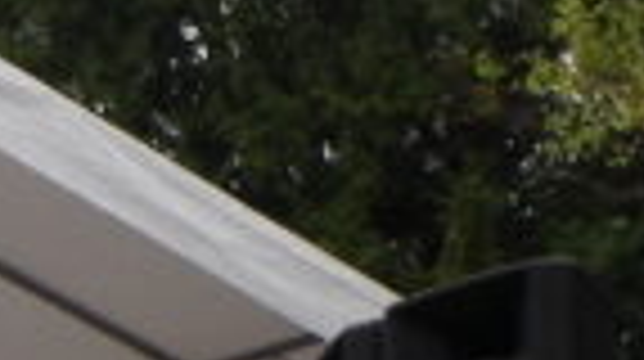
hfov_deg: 10.0
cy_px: 886
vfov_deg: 5.8
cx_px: -685
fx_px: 3394
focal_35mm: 199
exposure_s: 1/160
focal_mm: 6.1
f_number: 4.6
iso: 80
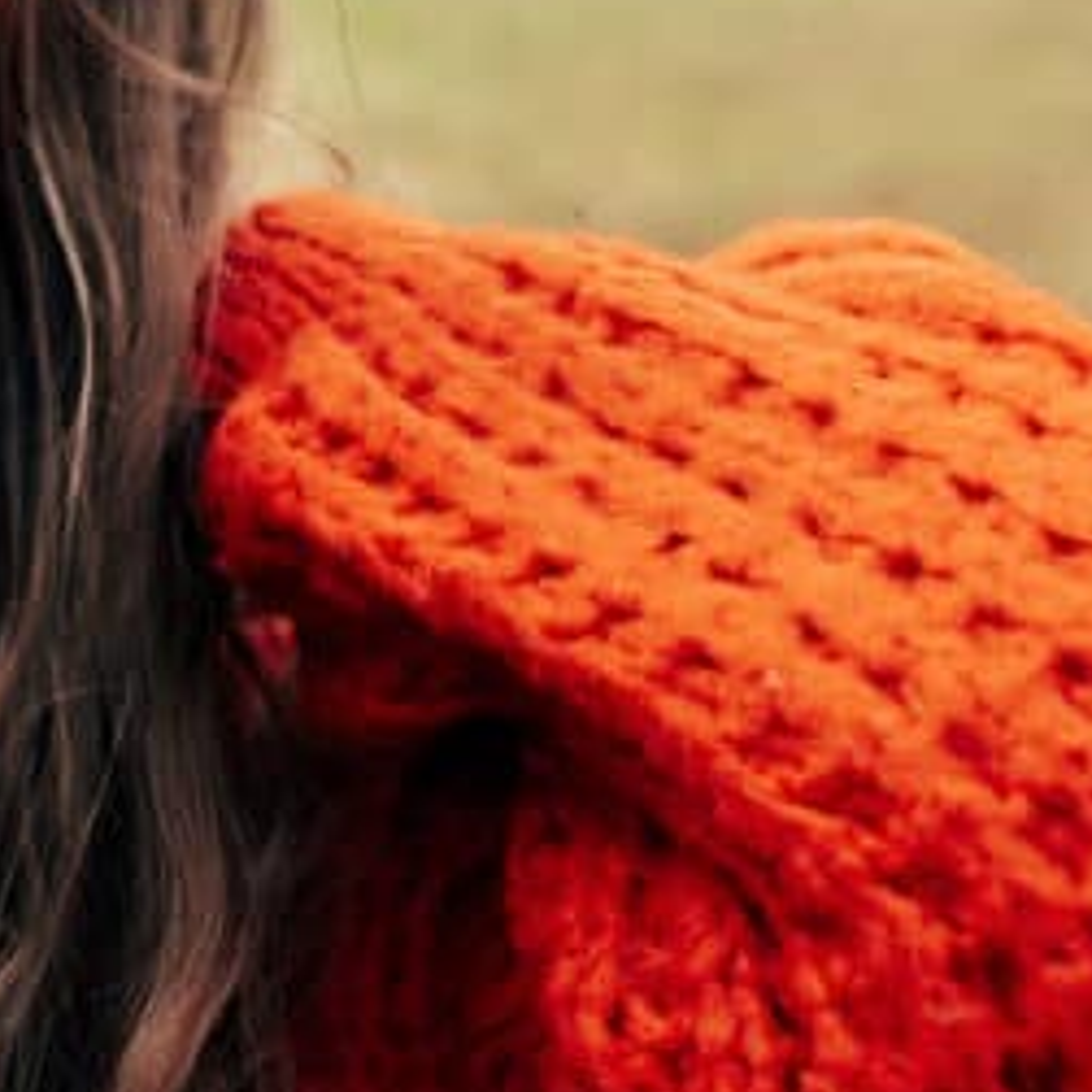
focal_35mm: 91
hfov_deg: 17.8
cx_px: -331
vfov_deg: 19.1
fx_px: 3248
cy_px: 568
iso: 200
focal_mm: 35
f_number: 4.5
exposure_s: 1/640
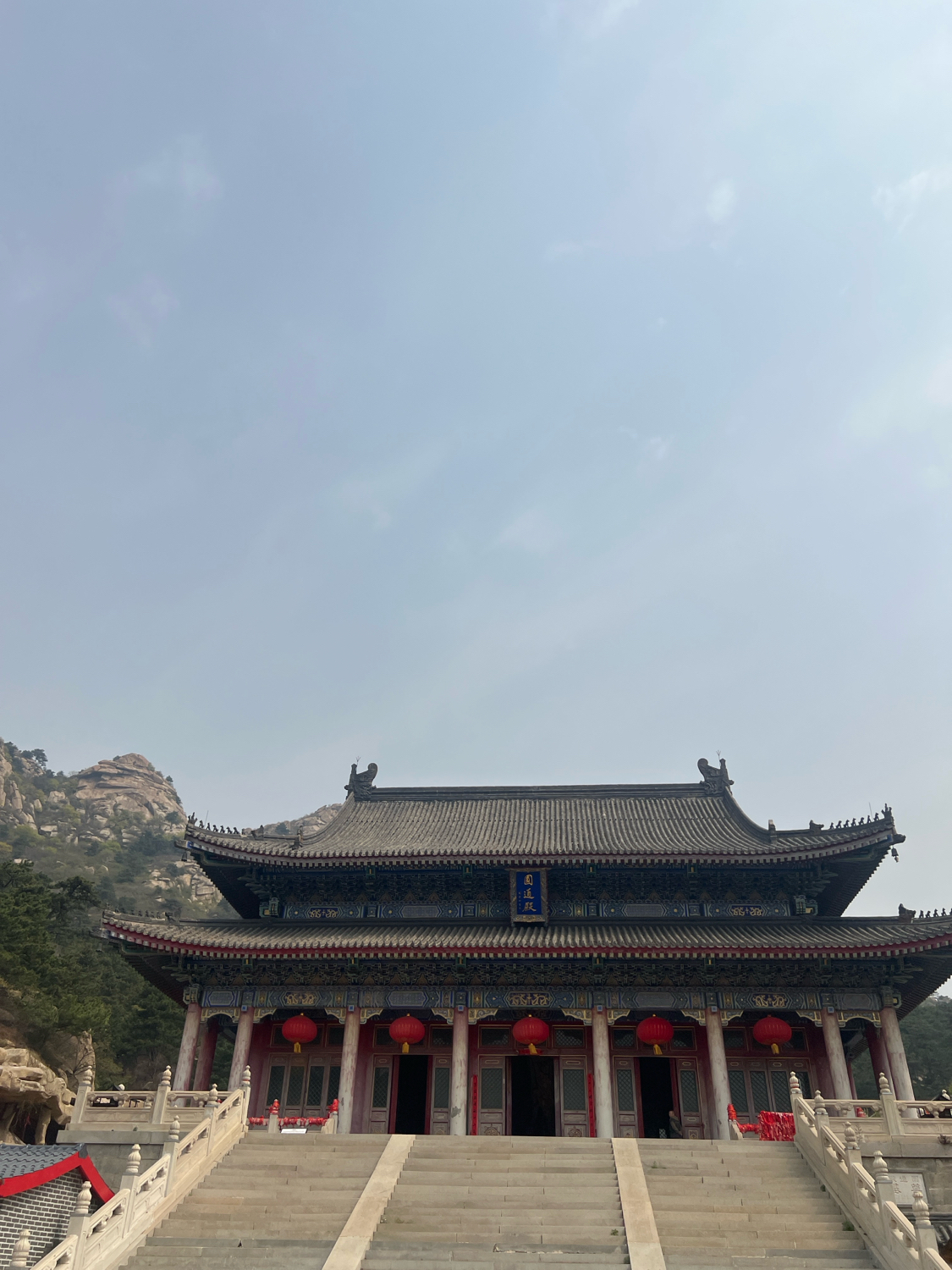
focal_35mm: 26
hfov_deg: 53.1
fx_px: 953
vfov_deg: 67.3
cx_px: 476
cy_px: 635
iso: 50
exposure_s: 1/8000
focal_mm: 5.7
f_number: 1.5
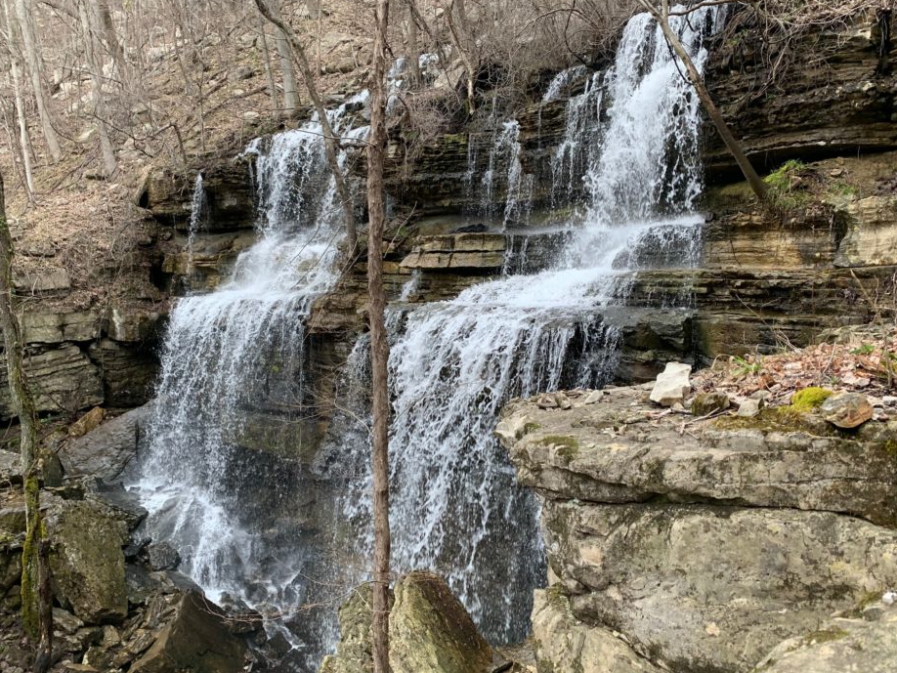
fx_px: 752
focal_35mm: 29
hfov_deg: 61.6
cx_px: 441
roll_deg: -1.9
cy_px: 346
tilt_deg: -4.6
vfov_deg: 48.2
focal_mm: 4.25
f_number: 1.8
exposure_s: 1/121
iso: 100
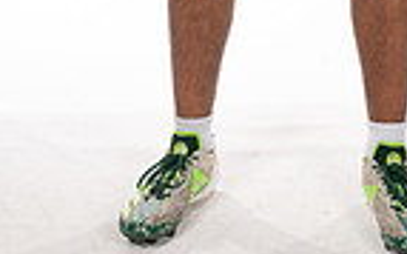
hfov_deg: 11.8
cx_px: 310
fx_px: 1961
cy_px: -337
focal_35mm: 177
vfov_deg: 7.0
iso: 640
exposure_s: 1/400
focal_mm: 55
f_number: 8
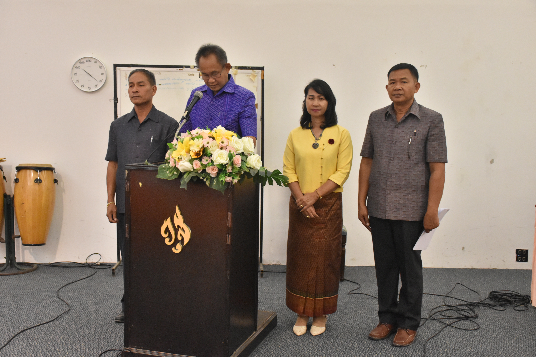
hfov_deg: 47.9
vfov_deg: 33.0
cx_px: 268
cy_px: 178
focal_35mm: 40
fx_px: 603
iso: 2500
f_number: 5
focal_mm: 27
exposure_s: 1/100
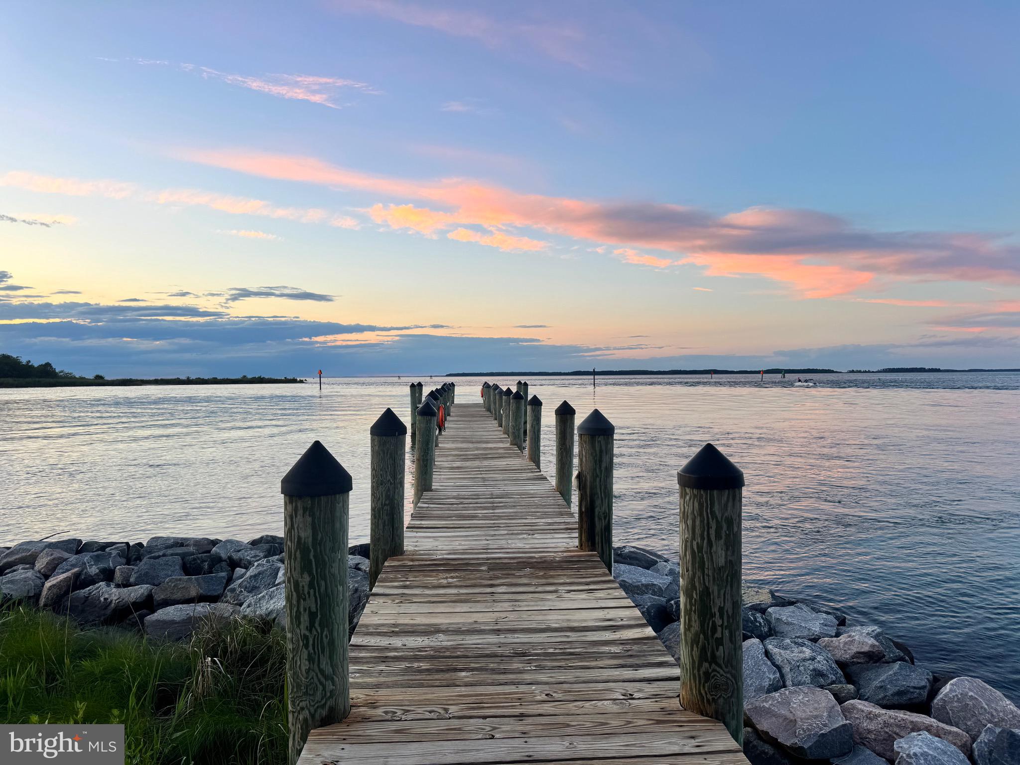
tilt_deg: -1.1
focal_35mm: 24
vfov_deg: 56.8
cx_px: 510
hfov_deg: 71.6
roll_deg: +0.3
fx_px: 707
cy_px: 382
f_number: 1.78
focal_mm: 6.76
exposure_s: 1/134
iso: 50
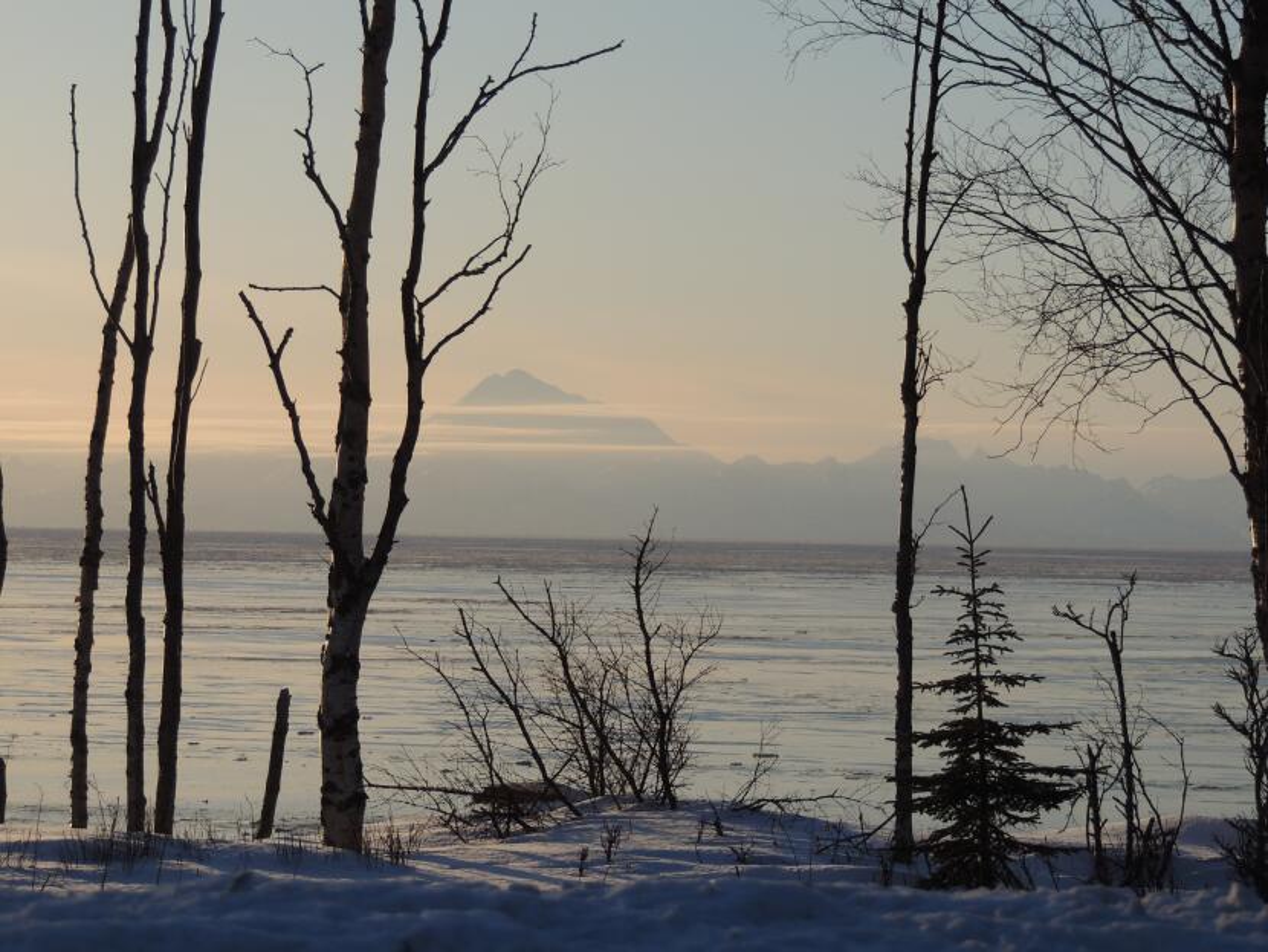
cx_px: 634
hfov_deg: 16.4
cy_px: 476
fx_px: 4397
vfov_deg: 12.4
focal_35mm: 120
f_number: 4.2
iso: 100
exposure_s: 1/1250
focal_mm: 21.4
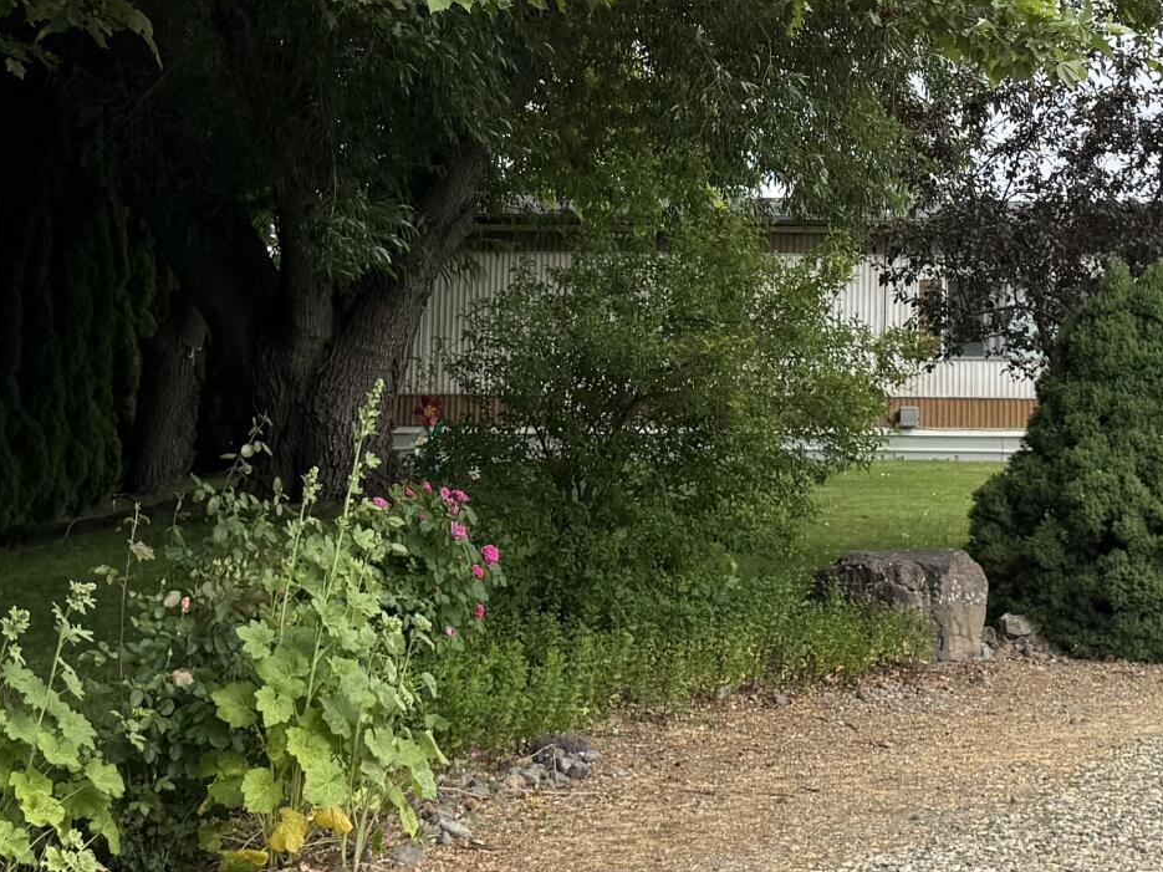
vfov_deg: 18.8
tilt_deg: +7.2
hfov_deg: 24.9
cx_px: 924
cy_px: 83
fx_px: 2587
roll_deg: +0.8
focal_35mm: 77
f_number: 1.78
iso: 80
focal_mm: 6.76
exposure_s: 1/3279
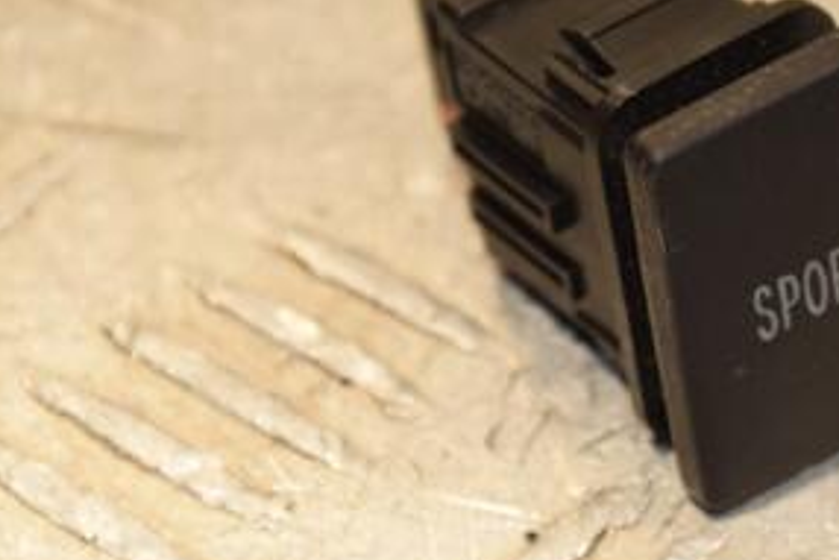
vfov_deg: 4.2
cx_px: 637
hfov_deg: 6.2
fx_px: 7695
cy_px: 252
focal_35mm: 330
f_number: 7.1
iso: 800
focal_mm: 105
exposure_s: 1/200
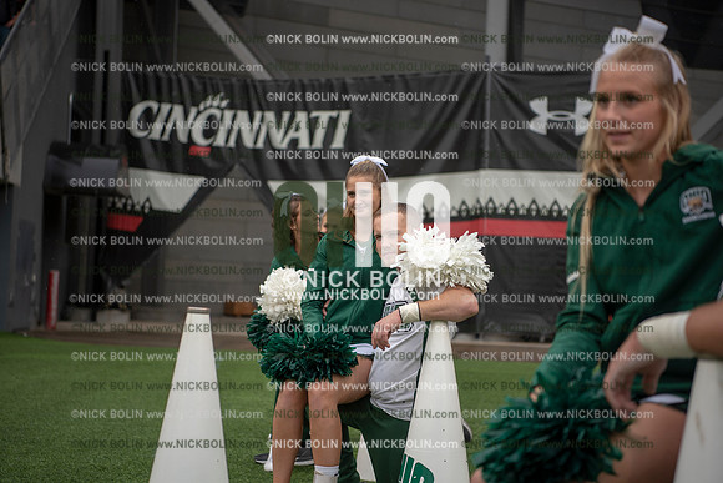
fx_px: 1406
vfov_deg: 19.5
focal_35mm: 70
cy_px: 242
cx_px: 362
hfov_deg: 28.8
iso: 250
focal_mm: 70
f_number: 2.8
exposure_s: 1/1000
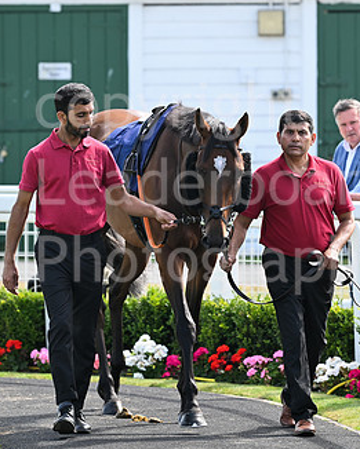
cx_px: 217
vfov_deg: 5.8
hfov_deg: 4.6
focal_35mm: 334
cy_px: 195
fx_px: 4446
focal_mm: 200
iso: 400
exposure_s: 1/800
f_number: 4.5
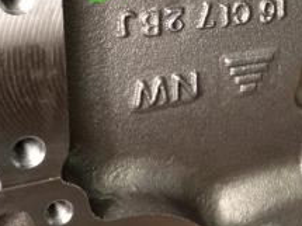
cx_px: 237
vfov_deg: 18.4
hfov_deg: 24.7
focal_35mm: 78
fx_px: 680
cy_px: 1
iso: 200
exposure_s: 1/33
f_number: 2.4
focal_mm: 2.93
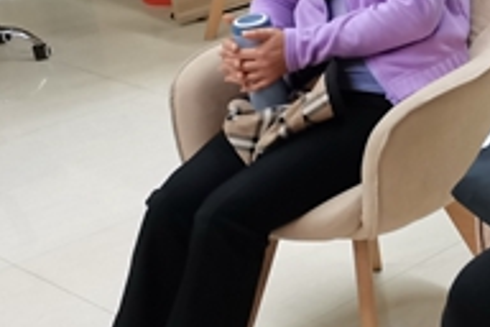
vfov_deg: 15.0
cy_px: 28
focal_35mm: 90
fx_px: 1225
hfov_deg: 19.2
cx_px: 781
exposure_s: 1/50
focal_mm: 5.58
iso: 250
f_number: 1.8
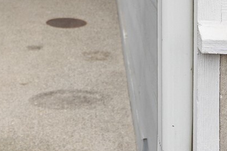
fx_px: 624
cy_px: -135
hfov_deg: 20.4
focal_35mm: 99
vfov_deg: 12.4
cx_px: 56
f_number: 4
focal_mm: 16
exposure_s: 1/320
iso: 400
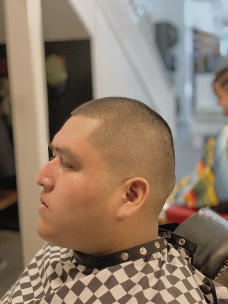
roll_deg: +1.9
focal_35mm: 52
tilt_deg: -11.9
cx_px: 114
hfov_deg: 28.0
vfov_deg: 36.8
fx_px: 457
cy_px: 152
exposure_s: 1/60
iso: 400
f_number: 2.4
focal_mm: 6
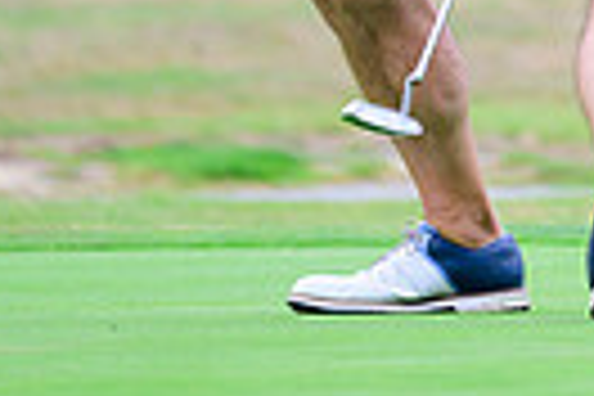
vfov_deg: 1.3
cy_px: -418
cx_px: 648
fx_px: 17373
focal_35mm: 1053
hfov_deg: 2.0
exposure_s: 1/1000
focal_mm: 310
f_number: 5.3
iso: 2000
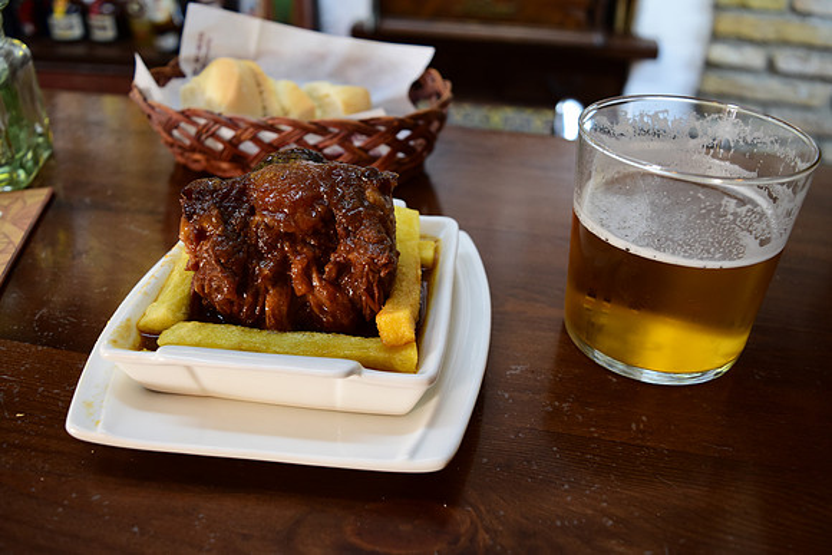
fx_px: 763
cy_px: 278
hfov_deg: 57.2
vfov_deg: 40.0
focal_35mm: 33
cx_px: 416
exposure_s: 1/13
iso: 400
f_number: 5
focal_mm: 22
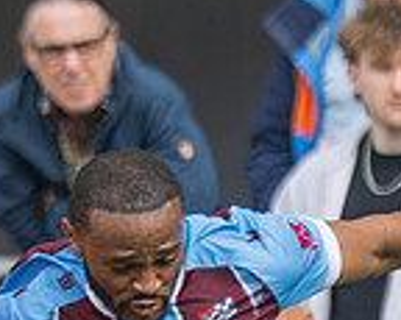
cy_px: 488
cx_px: -280
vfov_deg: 0.5
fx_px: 35877
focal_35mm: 3025
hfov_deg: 0.6
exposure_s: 1/1250
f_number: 2.8
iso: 280
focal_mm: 250
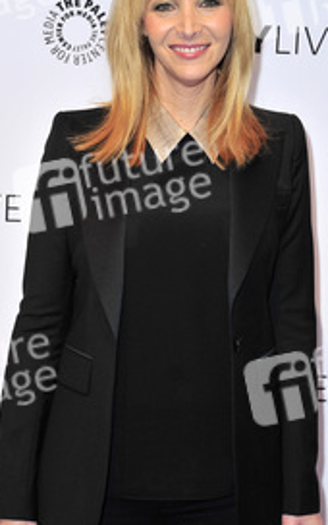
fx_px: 1201
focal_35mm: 84
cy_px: 284
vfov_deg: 24.6
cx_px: 169
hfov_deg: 15.5
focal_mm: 56
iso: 400
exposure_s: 1/320
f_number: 4
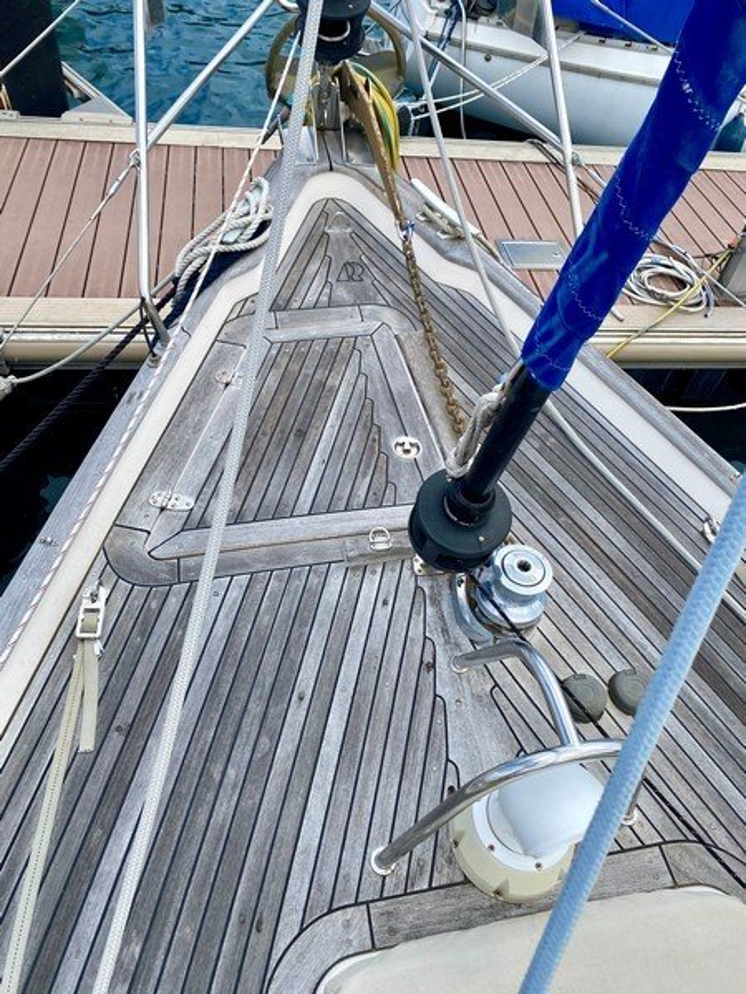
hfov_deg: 53.1
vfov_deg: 67.3
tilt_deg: -45.3
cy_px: 497
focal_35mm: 26
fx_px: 747
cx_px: 373
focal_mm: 4.25
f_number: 1.8
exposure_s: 1/2571
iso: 32
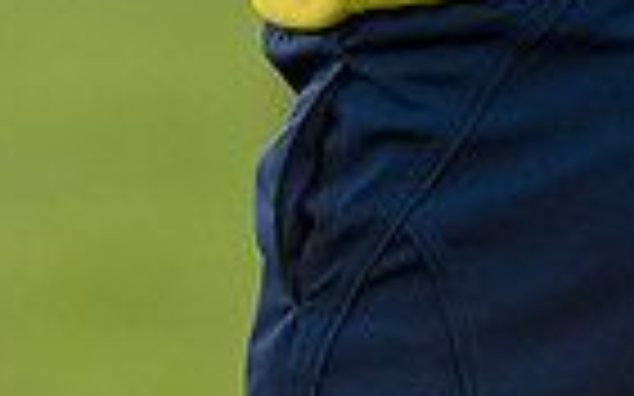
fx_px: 36063
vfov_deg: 0.6
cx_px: 341
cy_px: -591
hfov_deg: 1.0
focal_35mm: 2088
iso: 2000
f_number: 3.5
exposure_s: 1/2500
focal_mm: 400
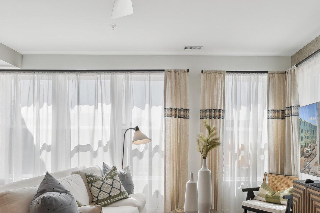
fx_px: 240
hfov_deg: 67.1
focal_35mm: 27
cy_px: 154
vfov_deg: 46.6
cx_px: 182
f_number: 7.1
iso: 100
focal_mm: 14
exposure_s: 1/60
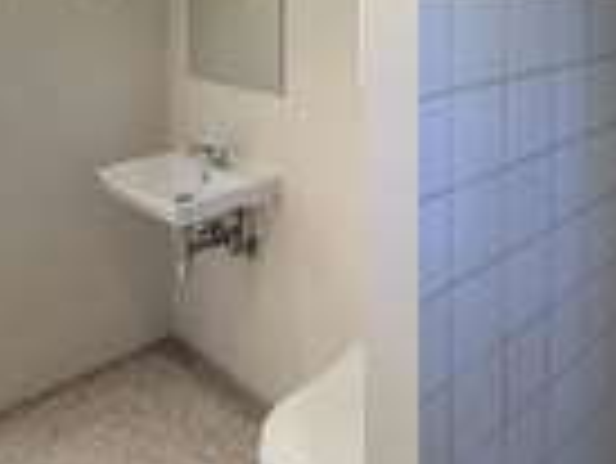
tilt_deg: -2.5
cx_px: 393
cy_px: -5
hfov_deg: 48.4
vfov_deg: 34.3
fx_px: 677
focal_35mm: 38
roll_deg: -0.1
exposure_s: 1/100
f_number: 2.2
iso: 125
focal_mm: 2.22
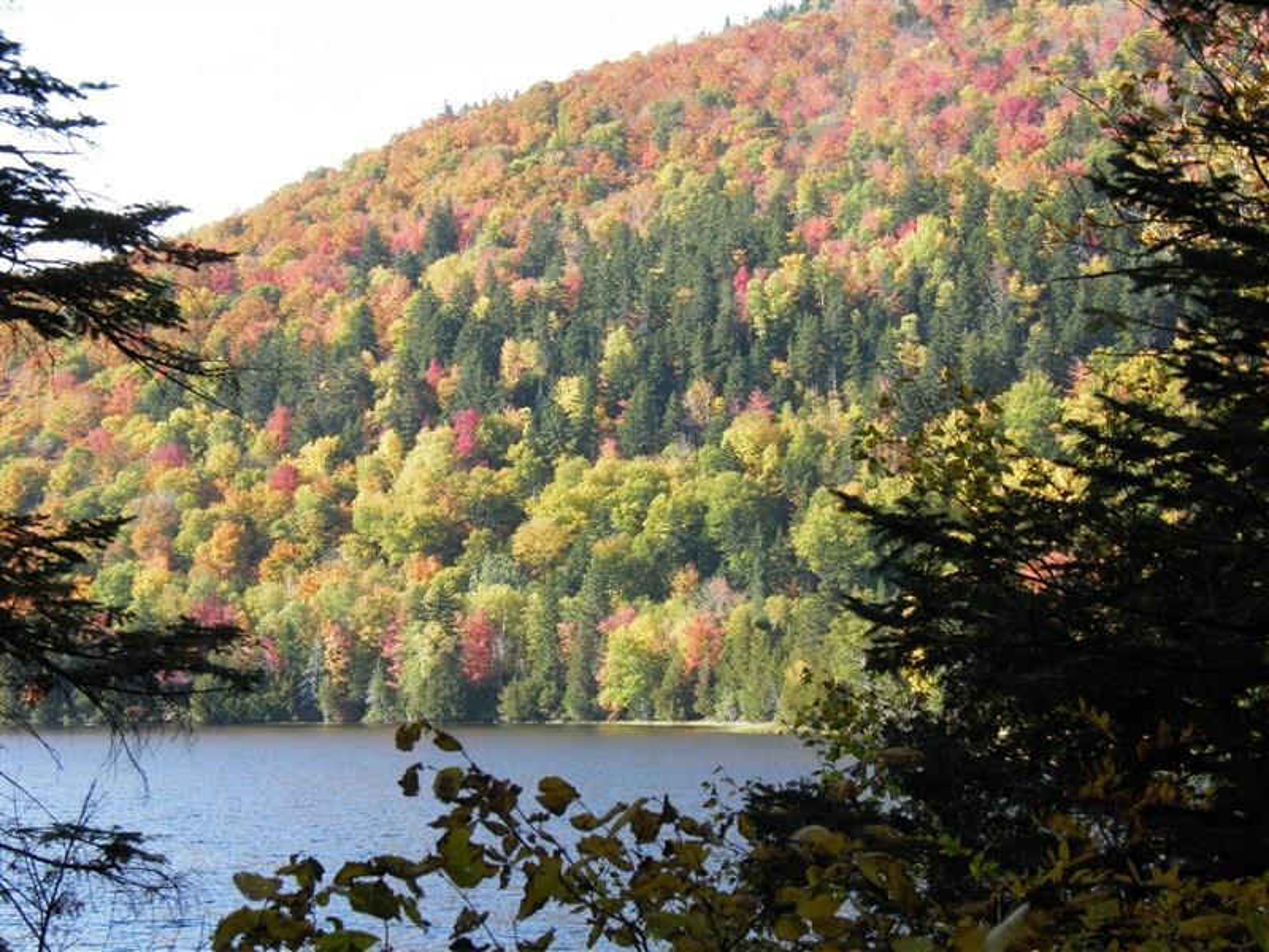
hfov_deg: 23.3
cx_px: 634
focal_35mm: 84
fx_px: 3079
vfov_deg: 17.6
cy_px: 476
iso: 50
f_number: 4.9
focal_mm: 15.2
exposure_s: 1/80
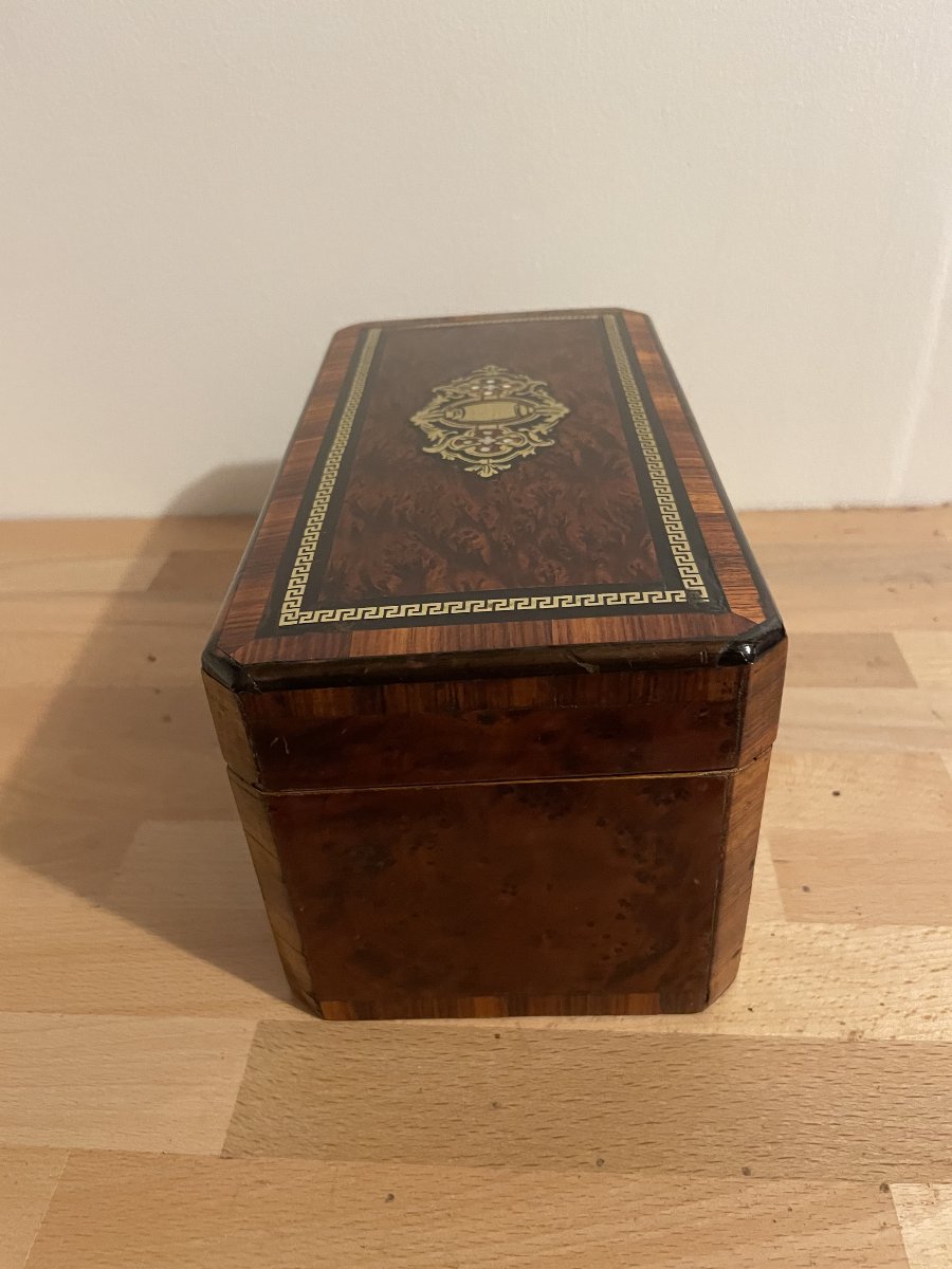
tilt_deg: -34.4
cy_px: 634
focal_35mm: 26
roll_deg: +1.8
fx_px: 953
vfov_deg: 67.3
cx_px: 476
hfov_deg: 53.1
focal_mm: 4.2
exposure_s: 1/60
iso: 400
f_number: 1.6
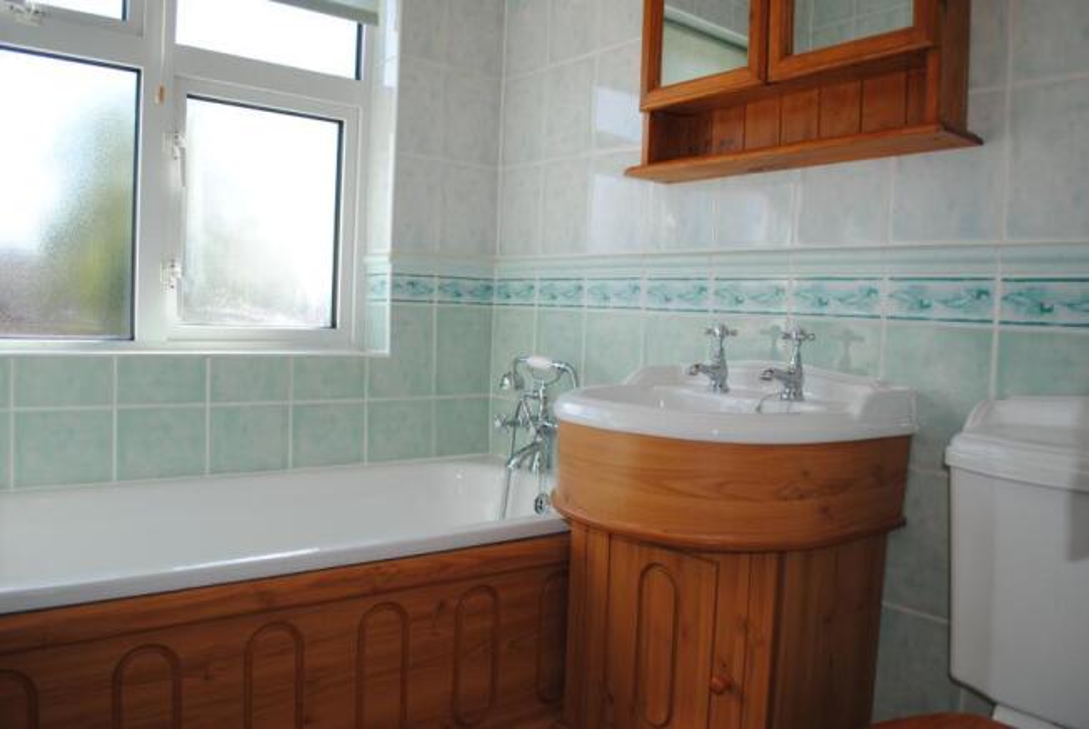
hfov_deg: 67.3
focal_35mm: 27
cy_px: 364
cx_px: 544
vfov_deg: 48.0
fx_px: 818
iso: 100
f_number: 3.5
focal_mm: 18
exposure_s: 1/125
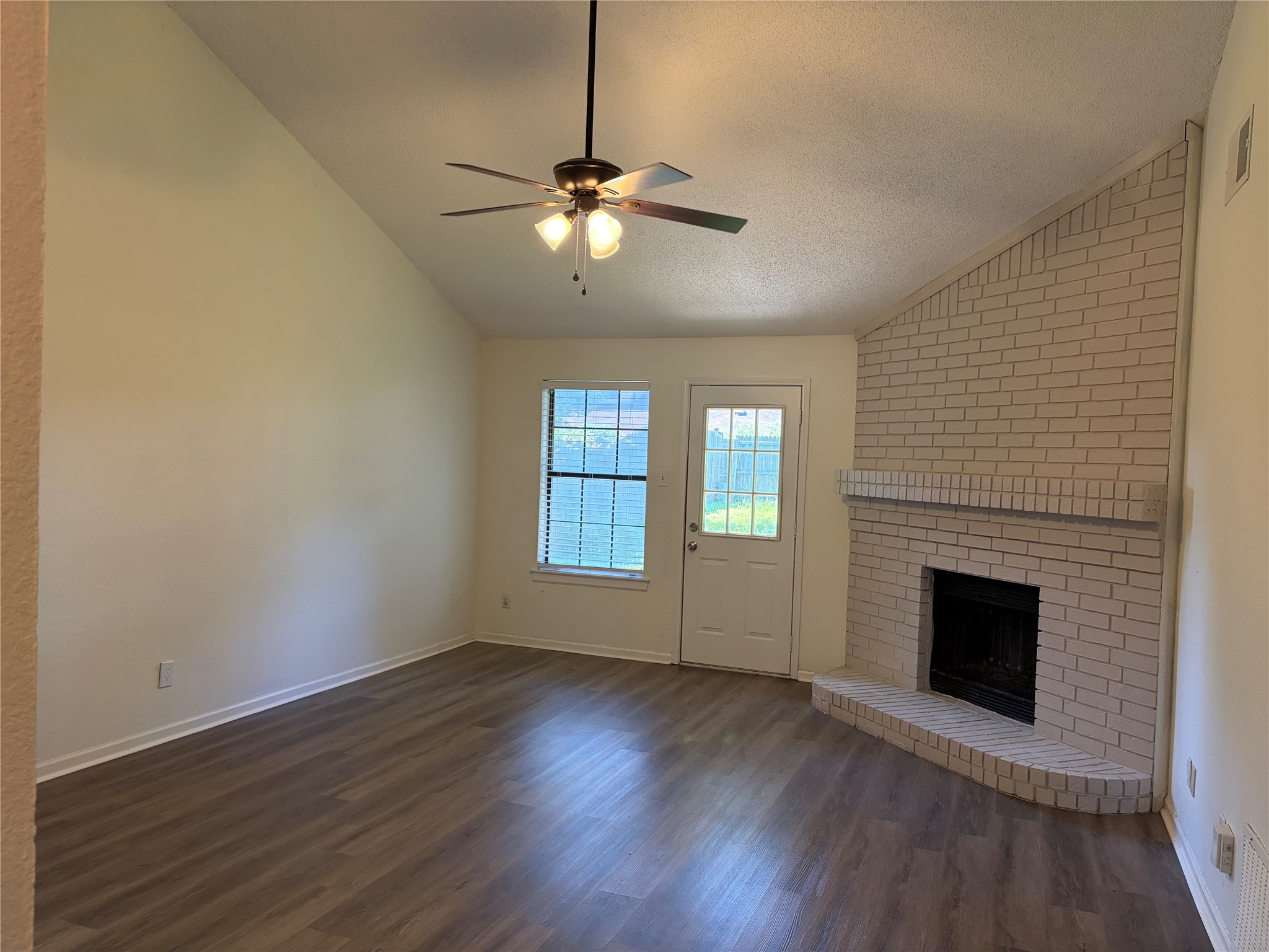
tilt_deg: -1.9
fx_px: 953
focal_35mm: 26
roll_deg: -1.4
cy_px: 476
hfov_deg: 67.3
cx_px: 634
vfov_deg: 53.1
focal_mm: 5.96
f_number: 1.6
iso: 200
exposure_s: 1/120
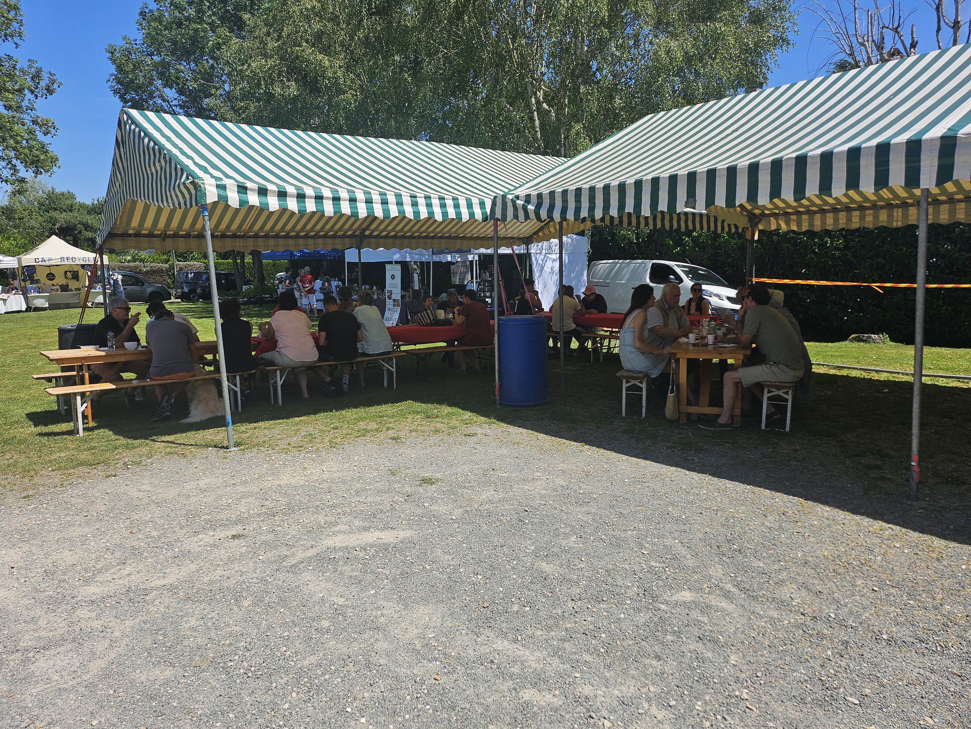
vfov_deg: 56.8
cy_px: 364
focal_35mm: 24
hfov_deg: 71.6
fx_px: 673
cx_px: 486
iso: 50
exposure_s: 1/4314
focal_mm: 5
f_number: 1.8
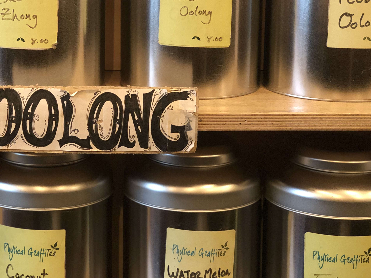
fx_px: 900
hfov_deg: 23.1
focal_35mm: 84
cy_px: 56
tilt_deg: -9.0
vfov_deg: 17.4
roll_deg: +0.5
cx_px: 99
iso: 200
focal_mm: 6
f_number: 2.4
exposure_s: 1/8
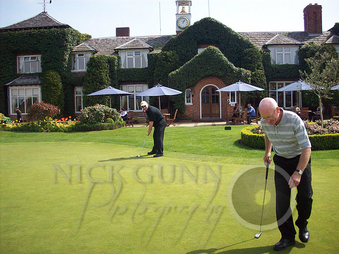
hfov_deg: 50.1
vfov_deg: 38.7
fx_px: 362
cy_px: 127
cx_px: 170
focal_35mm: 37
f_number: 5.6
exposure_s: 1/220
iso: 80
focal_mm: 6.2
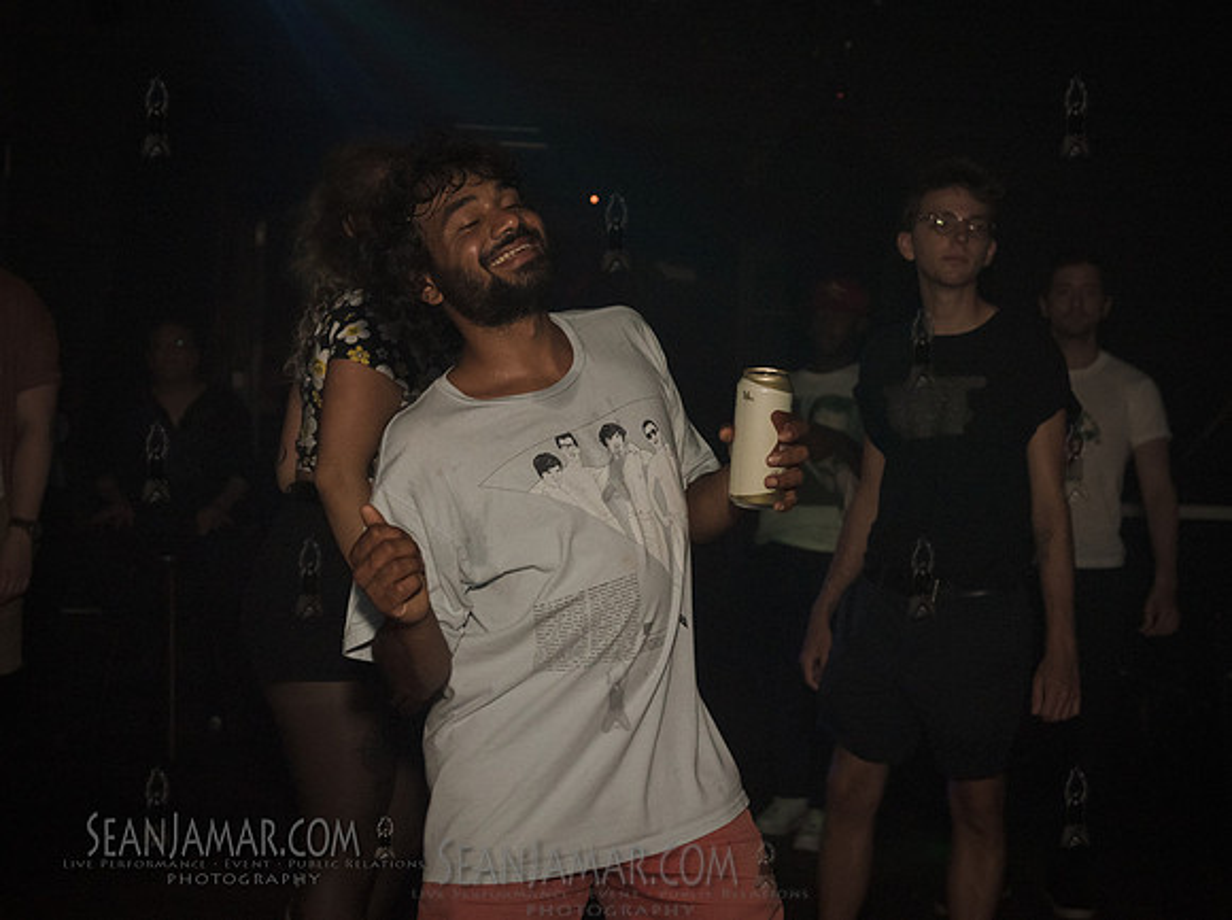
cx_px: 585
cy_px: 457
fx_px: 1879
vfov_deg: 27.5
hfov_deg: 36.3
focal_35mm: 53
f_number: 4
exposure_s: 1/320
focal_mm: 40
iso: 2000
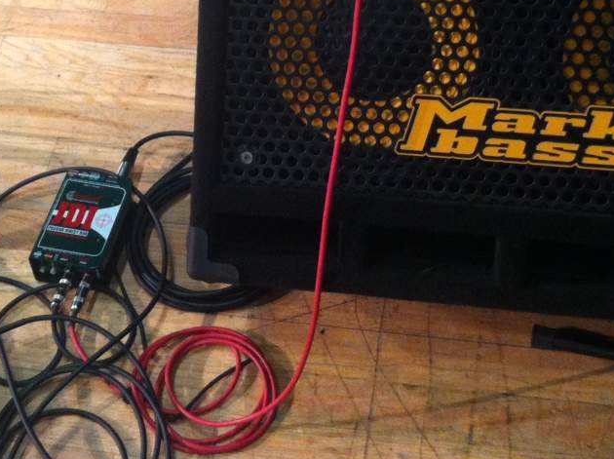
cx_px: 244
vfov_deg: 20.0
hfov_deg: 27.0
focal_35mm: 72
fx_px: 1276
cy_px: 35
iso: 250
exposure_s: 1/17
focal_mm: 3.85
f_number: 2.8
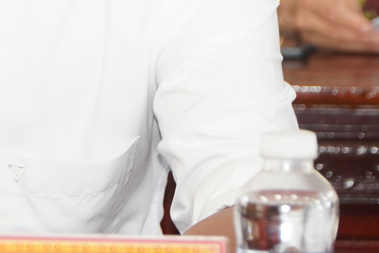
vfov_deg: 3.9
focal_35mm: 352
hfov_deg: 5.8
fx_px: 3700
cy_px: -73
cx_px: -73
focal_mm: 69
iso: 1000
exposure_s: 1/125
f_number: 4
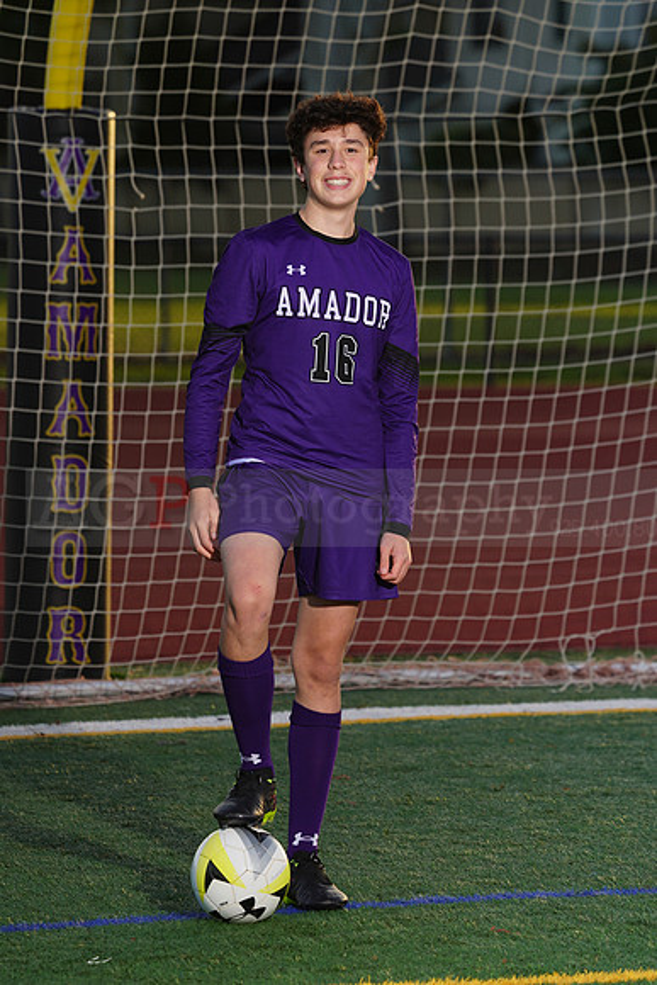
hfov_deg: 5.4
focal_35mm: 253
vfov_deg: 8.1
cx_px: 328
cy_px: 492
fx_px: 6921
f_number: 7.1
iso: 100
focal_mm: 253
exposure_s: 1/200
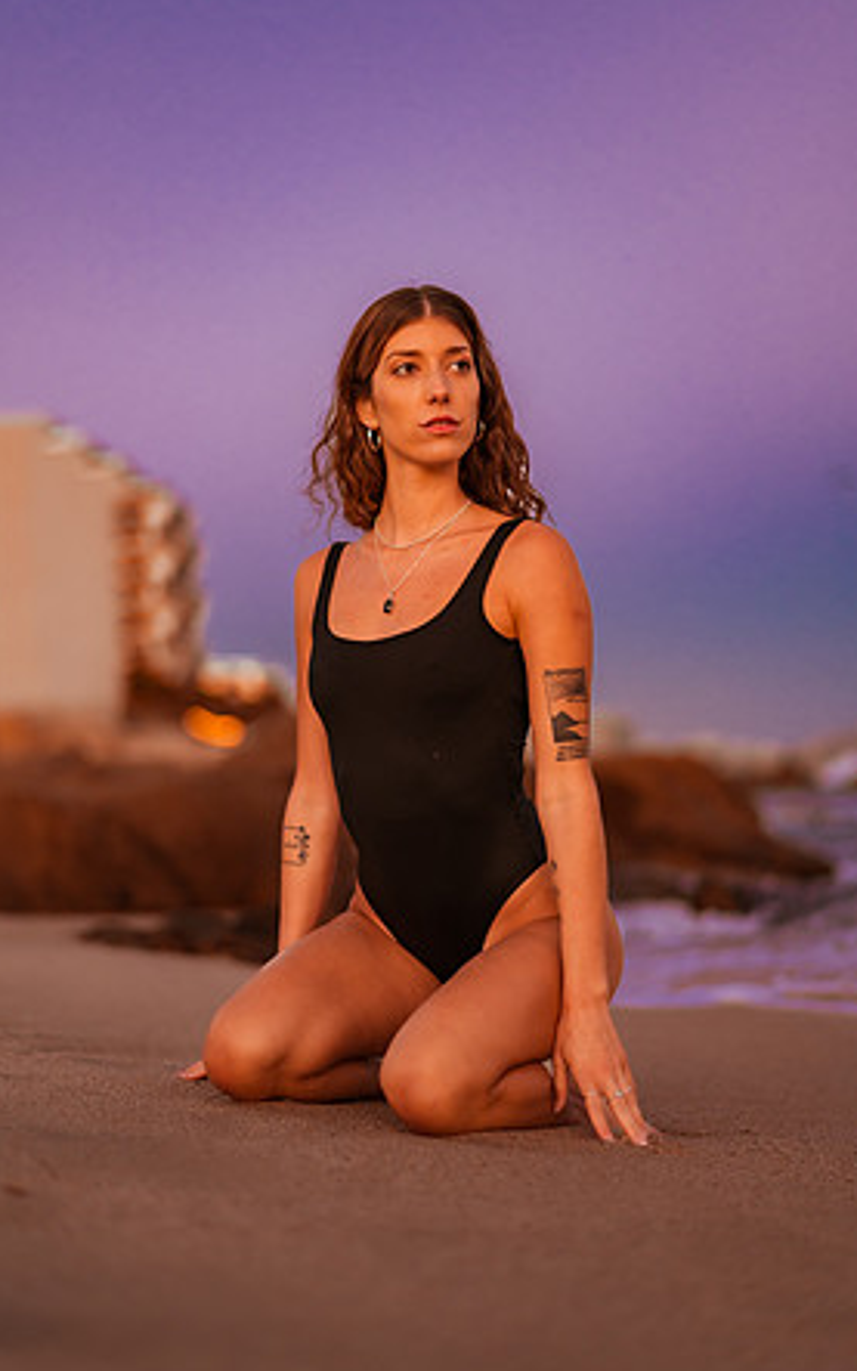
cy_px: 690
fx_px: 2241
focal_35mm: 60
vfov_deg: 34.0
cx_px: 402
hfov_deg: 21.6
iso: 400
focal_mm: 58
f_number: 1.4
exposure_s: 1/400
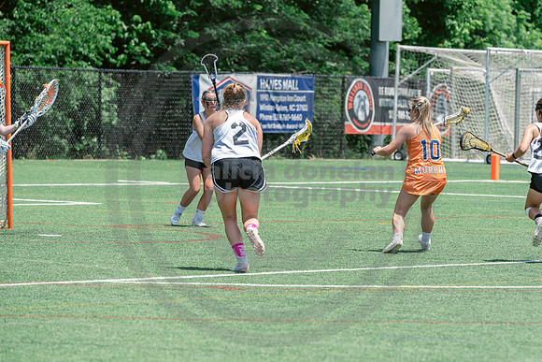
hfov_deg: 7.7
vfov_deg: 5.1
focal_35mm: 269
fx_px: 4047
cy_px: 169
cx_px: 359
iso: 400
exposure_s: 1/1600
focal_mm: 200
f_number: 5
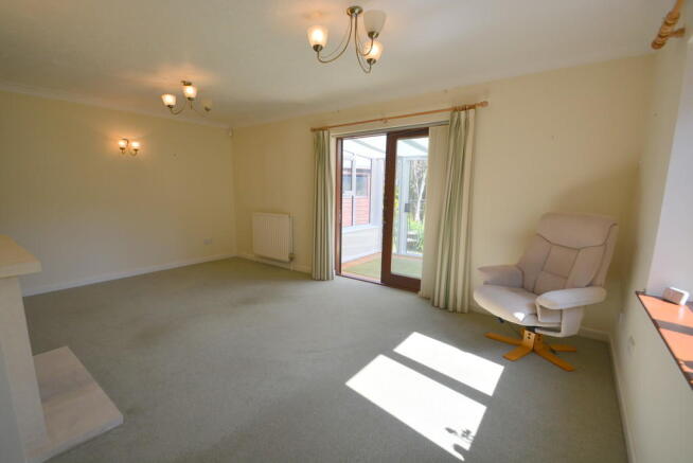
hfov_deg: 100.4
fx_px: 289
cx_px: 346
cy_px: 232
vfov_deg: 77.4
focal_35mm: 15
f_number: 6.3
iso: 200
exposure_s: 1/160
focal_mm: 10
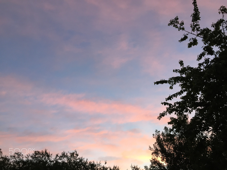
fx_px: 190
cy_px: 85
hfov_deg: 61.7
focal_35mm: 29
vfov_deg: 48.2
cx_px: 114
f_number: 2.2
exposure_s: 1/33
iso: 32
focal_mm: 4.15
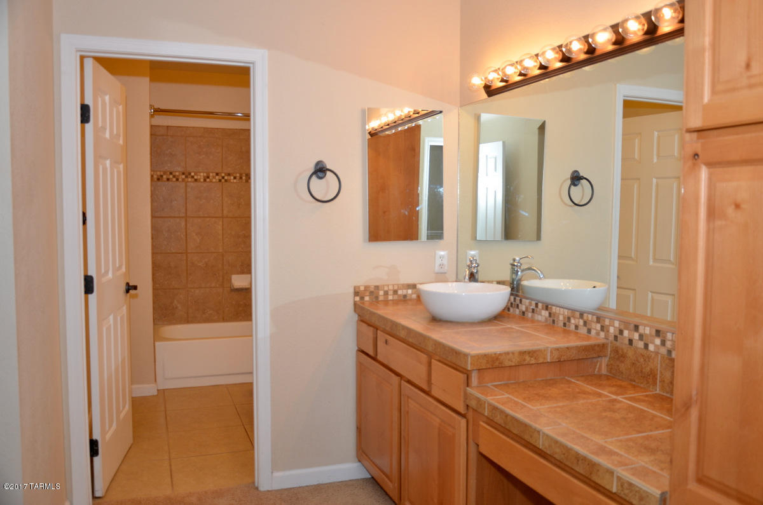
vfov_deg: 41.5
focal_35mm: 32
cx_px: 382
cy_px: 252
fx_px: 666
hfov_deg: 59.6
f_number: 4
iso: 200
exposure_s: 1/60
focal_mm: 21
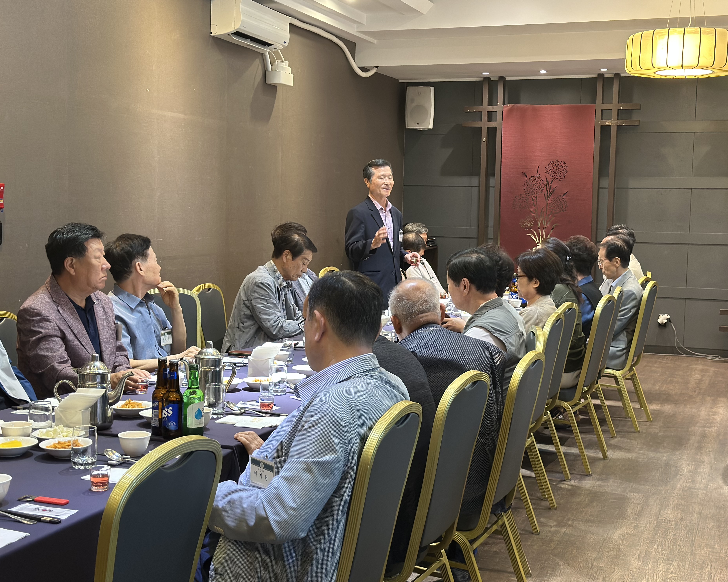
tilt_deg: -4.6
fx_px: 1099
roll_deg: -1.6
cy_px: 286
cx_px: 368
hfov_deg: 36.7
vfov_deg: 29.7
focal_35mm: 51
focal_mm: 6.86
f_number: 1.78
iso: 320
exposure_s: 1/40
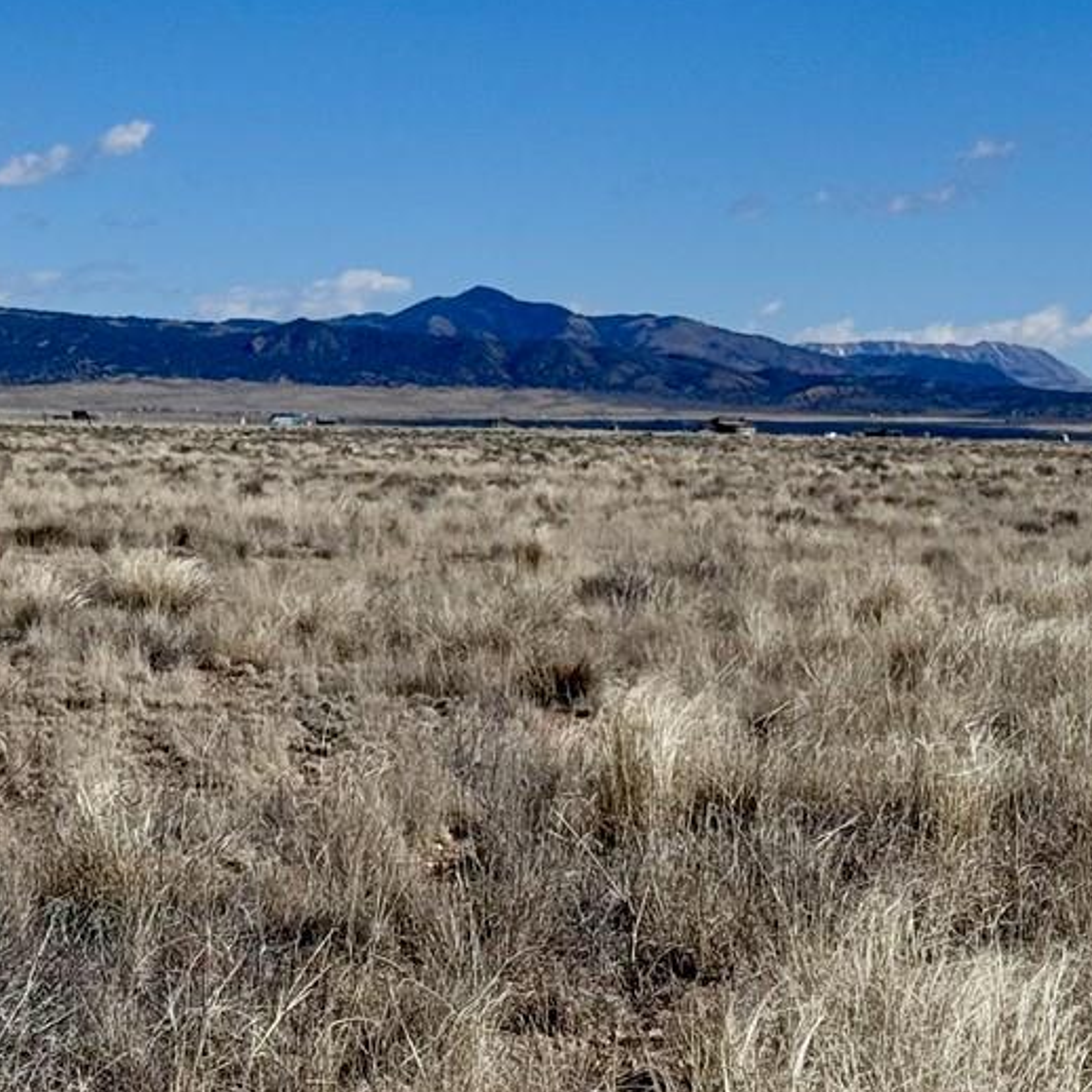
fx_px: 4675
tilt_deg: +2.0
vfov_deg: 13.3
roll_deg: -1.9
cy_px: 242
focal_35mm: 131
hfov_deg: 13.3
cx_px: 280
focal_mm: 6.76
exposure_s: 1/9009
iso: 64
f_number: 1.78
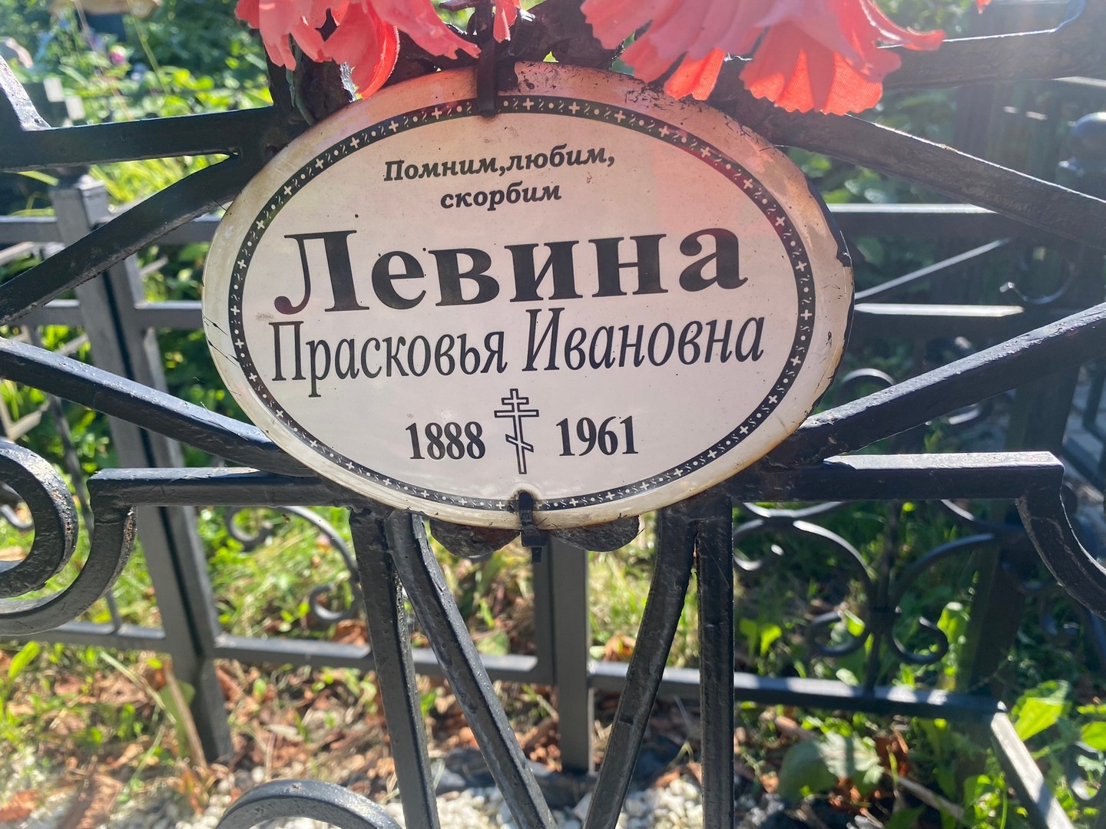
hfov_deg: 67.3
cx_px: 553
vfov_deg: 53.1
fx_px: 831
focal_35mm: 26
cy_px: 414
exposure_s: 1/728
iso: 32
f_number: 1.8
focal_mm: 4.25
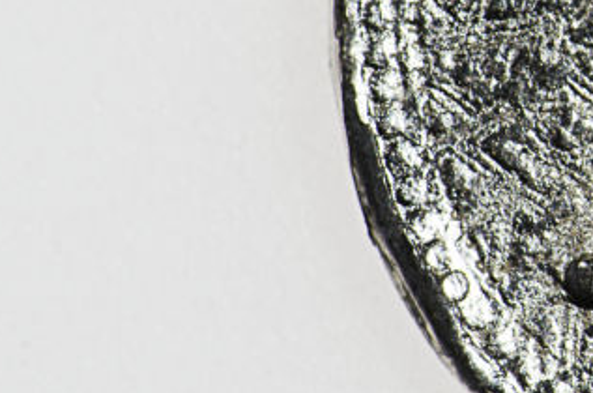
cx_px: 847
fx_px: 8180
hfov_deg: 4.1
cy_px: 32
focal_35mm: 498
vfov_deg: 2.8
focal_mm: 105
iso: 200
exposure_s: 1/200
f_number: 16
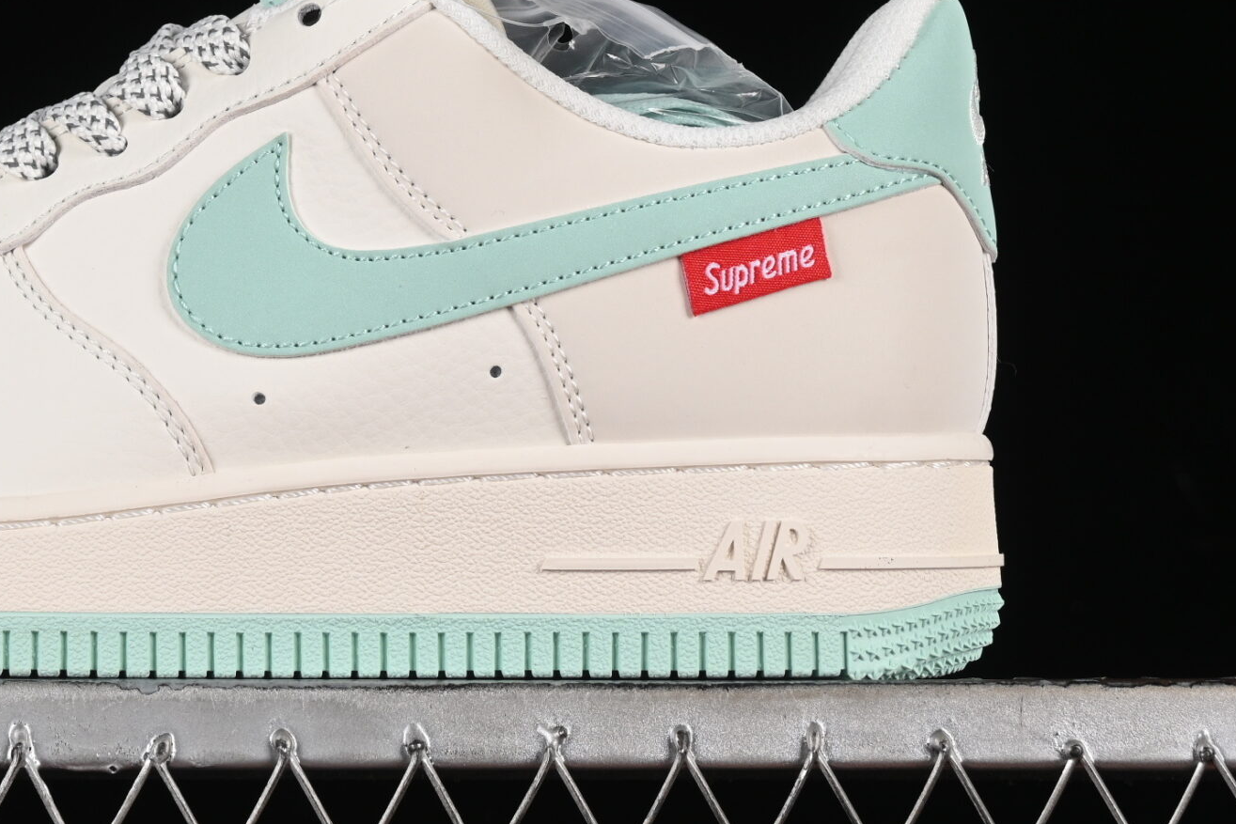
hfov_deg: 14.0
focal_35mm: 146
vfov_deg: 9.4
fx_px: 5013
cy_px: 180
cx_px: 182
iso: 160
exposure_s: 1/100
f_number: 8
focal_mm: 50
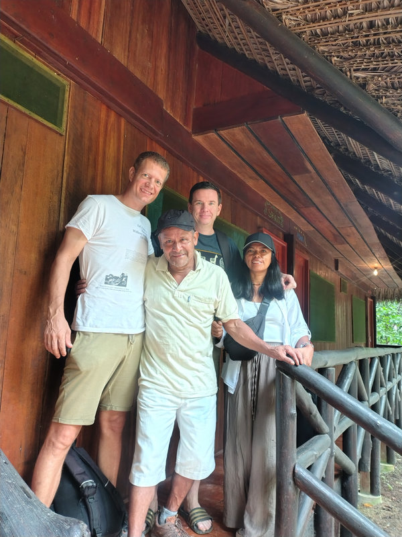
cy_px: 268
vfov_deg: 69.4
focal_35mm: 25
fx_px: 387
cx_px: 201
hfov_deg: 54.9
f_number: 1.7
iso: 2749
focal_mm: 4.71
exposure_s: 1/60
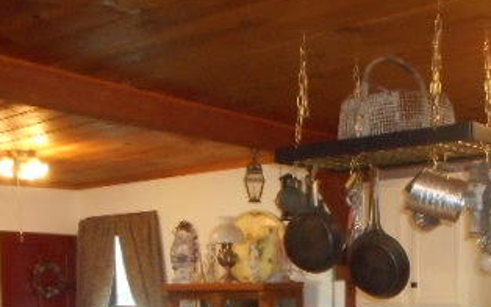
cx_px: 313
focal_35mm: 54
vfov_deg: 22.4
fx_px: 722
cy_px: 354
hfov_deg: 37.3
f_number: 3.7
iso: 560
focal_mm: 4.5
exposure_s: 1/25
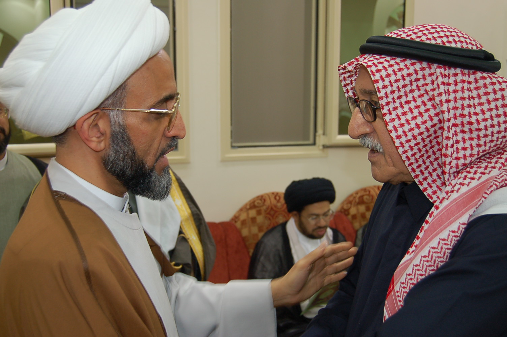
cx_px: 254
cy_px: 168
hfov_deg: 49.6
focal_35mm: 39
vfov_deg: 34.1
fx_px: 549
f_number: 4
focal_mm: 26
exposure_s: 1/60
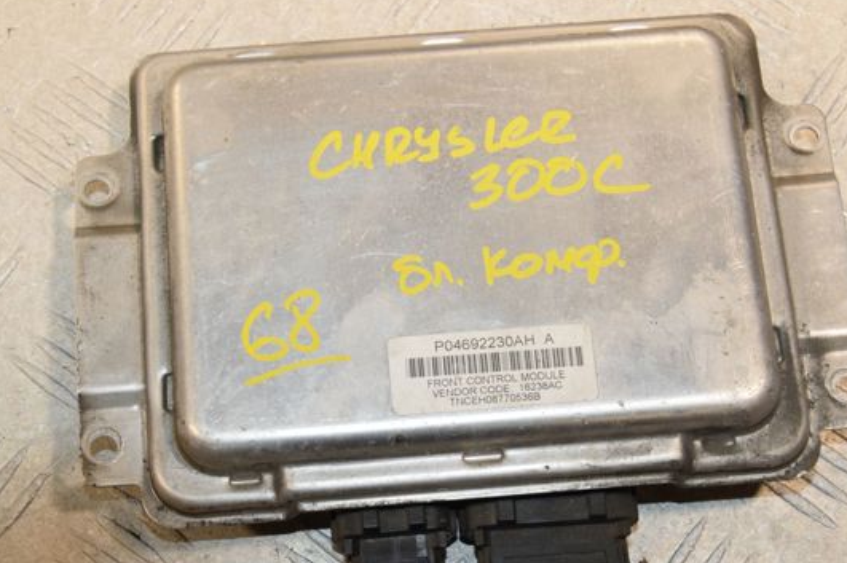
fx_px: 1786
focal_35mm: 76
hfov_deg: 26.7
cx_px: 427
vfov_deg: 17.9
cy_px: 317
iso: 1600
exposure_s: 1/200
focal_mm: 42
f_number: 8
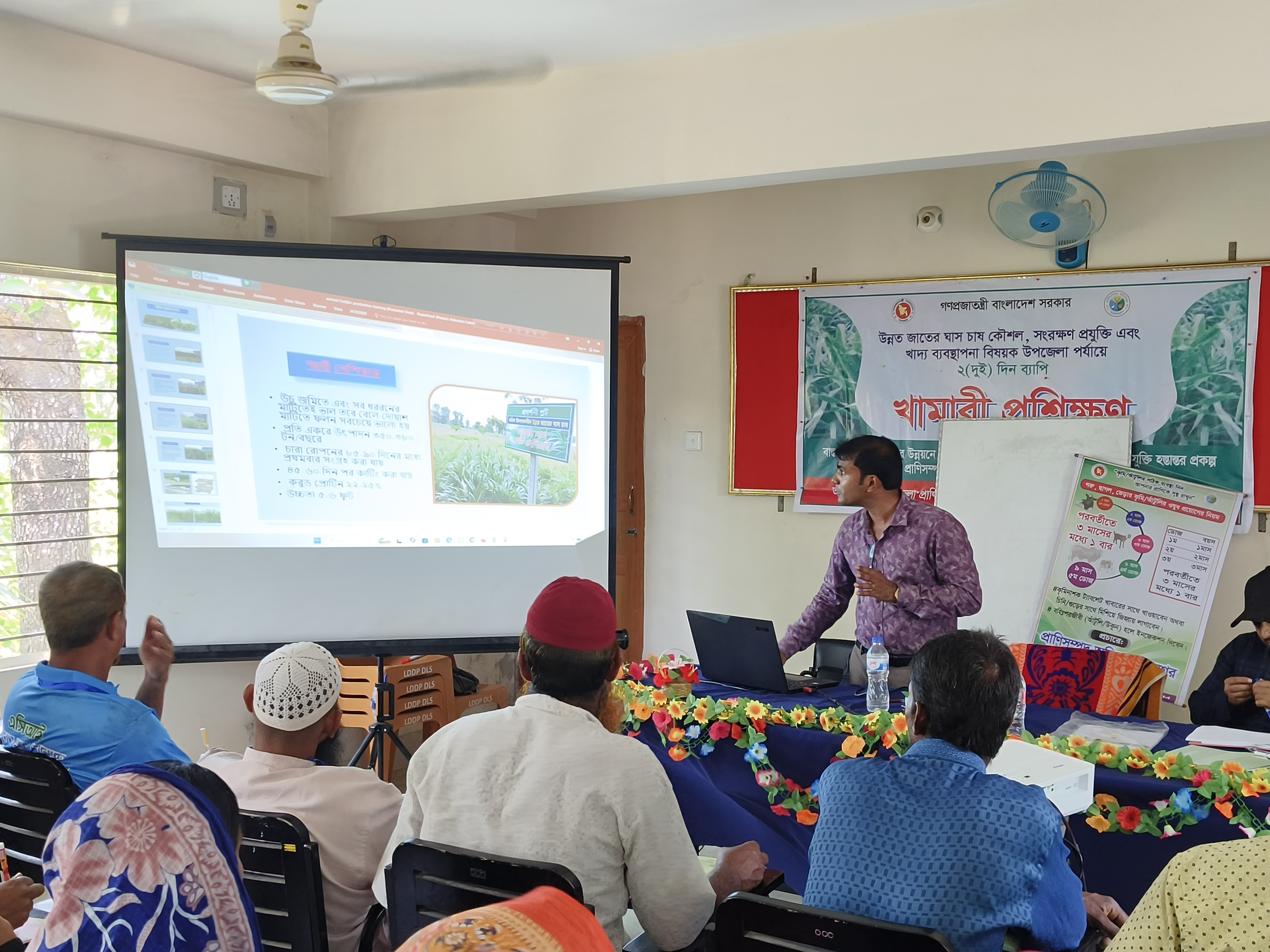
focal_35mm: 38
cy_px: 476
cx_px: 635
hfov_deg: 49.0
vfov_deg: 37.7
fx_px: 1394
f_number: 1.88
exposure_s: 1/60
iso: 162
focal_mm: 5.56
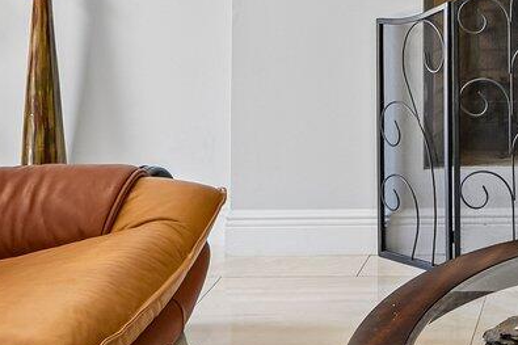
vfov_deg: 12.0
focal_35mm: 109
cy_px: -170
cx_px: 643
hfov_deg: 17.7
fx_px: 1568
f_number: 9
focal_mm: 21
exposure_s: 1/13
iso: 200
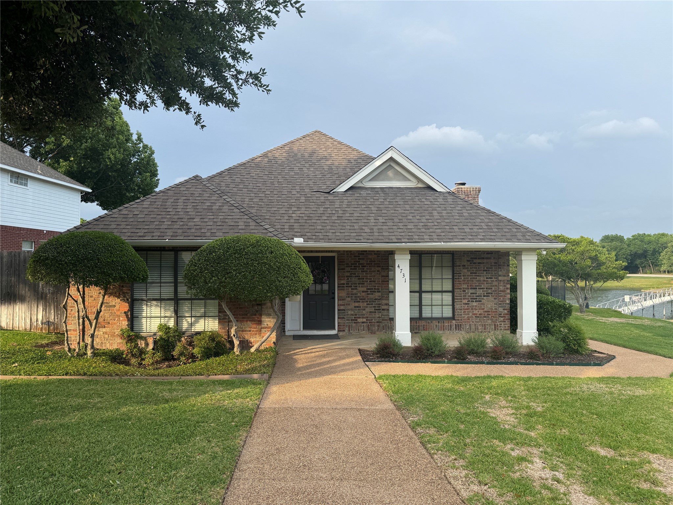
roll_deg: -0.1
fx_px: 467
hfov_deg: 71.6
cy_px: 252
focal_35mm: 24
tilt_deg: +0.9
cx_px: 336
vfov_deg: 56.8
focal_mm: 6.76
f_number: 1.78
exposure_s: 1/1094
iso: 80
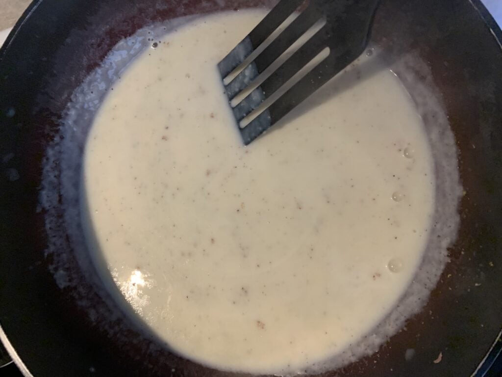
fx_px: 377
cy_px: 188
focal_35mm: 26
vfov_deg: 53.1
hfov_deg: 67.3
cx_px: 251
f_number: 1.8
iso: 400
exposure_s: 1/40
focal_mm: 4.25
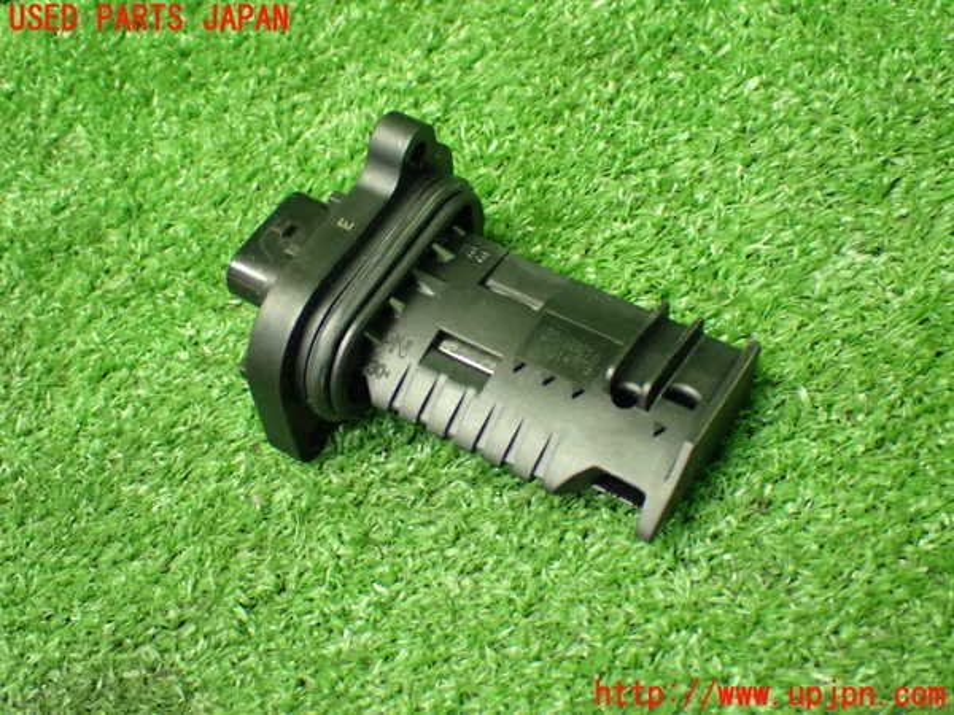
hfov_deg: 38.2
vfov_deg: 29.1
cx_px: 477
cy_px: 358
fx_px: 1378
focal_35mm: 50
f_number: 3.2
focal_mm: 9.01
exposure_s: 1/50
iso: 1250
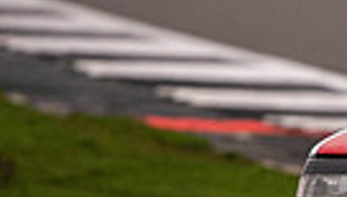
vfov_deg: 0.5
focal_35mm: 2357
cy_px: 219
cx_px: 753
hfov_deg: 0.9
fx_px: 21721
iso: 900
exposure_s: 1/640
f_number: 5.6
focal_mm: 500
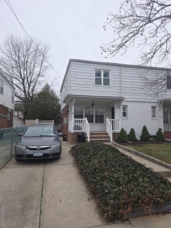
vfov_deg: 73.9
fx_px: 152
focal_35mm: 23
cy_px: 114
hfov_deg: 58.9
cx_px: 86
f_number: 1.8
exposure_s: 1/694
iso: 25
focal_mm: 5.4
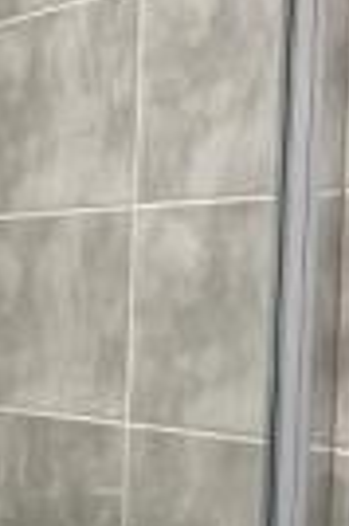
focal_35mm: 127
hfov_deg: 10.1
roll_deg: -1.1
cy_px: 465
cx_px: -304
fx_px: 1851
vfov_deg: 16.0
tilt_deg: -3.6
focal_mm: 3.99
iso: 50
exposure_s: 1/50
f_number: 1.8
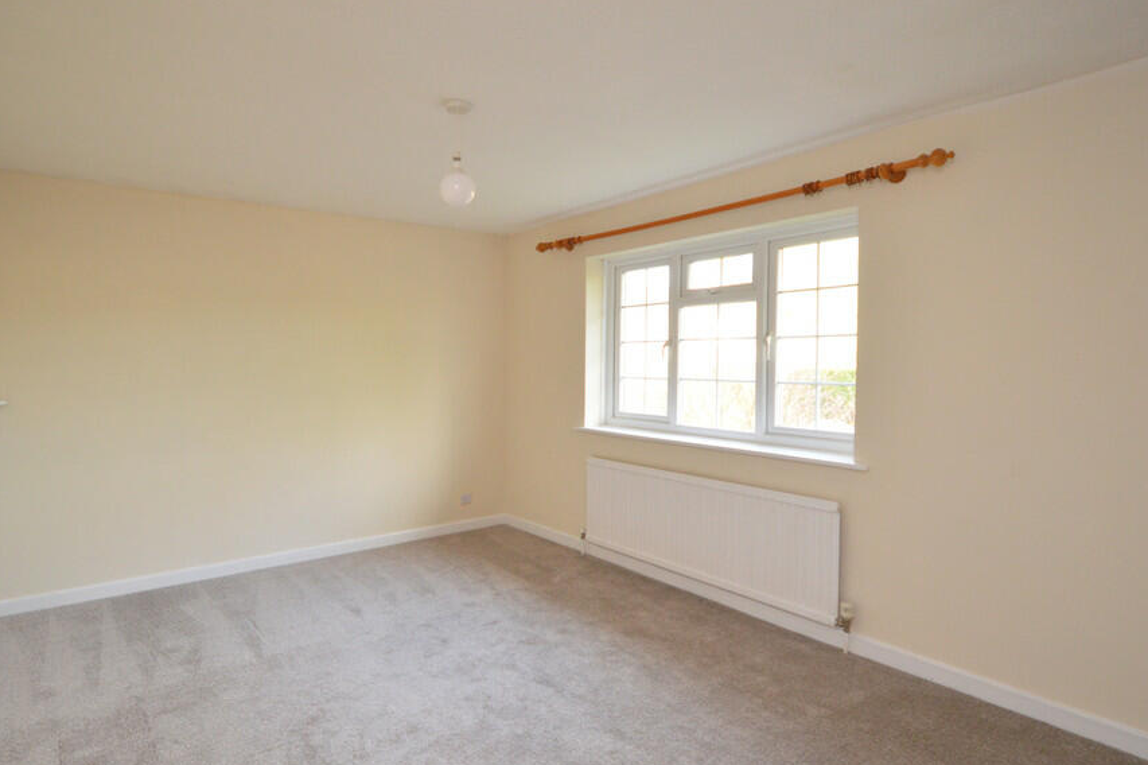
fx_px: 574
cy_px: 455
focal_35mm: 18
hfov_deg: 89.8
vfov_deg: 66.8
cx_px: 525
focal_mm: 10
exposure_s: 1/60
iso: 800
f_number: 3.5
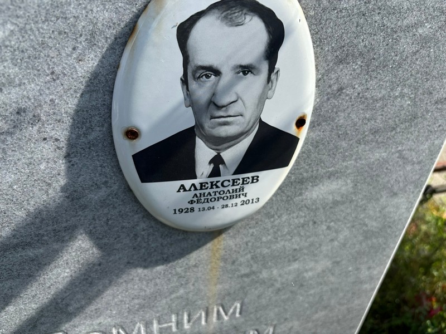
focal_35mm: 26
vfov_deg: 53.1
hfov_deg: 67.3
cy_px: 167
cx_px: 223
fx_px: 335
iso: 50
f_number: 1.6
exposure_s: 1/1543
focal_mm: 5.96
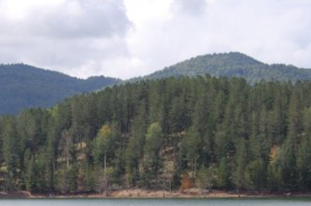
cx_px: -34
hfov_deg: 13.2
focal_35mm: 152
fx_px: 1316
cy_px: 263
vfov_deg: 8.9
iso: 200
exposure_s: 1/320
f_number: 9
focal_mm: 35
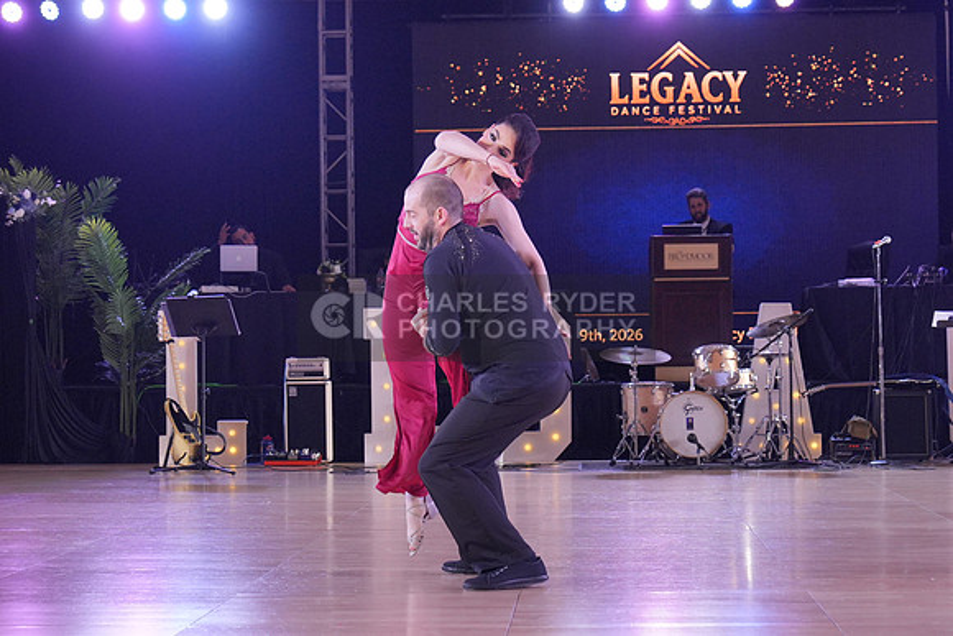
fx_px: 2383
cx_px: 476
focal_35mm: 90
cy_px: 318
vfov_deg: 15.2
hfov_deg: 22.6
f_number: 4
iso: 2000
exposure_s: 1/500
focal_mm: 60
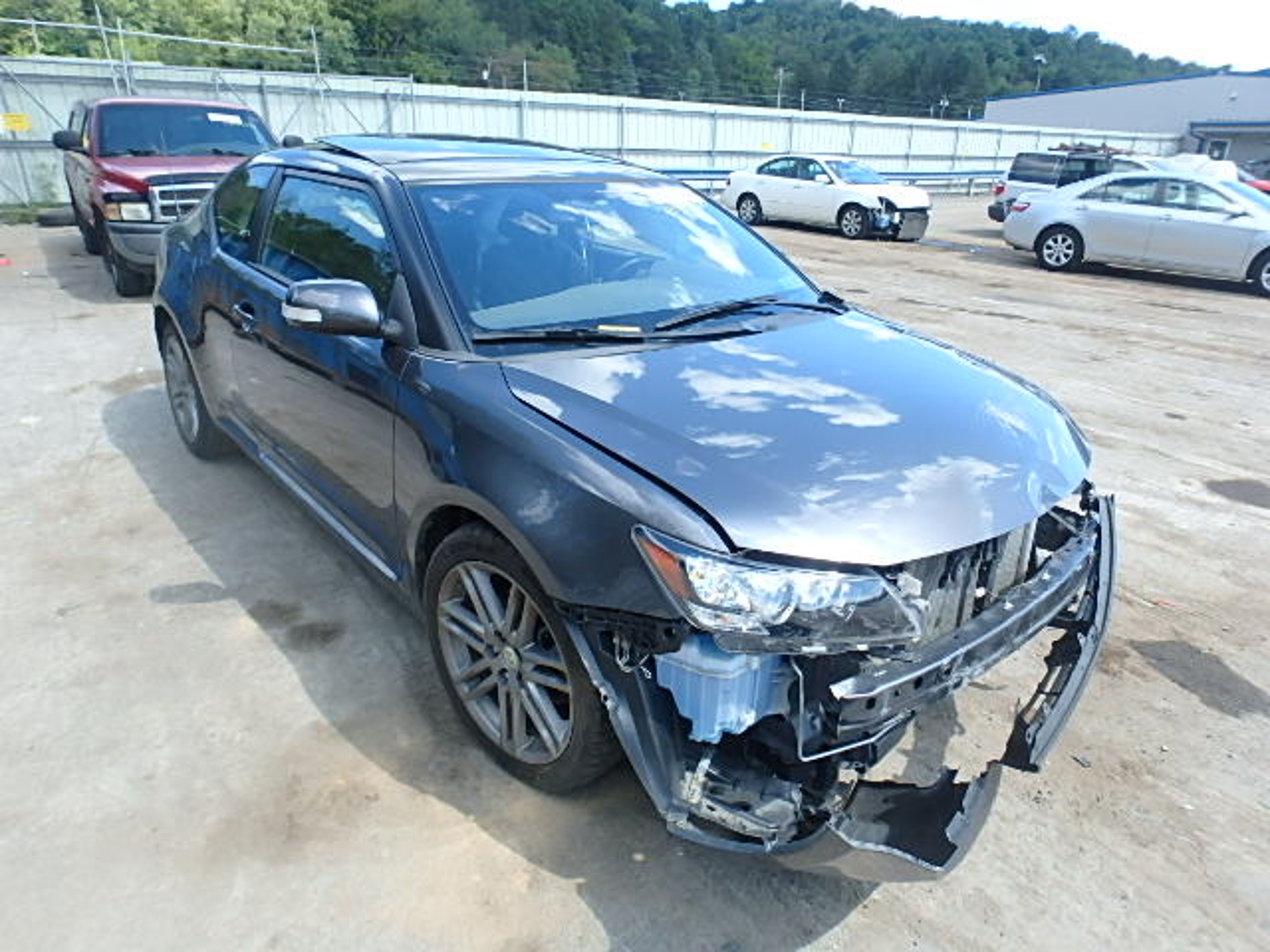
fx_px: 770
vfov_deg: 63.4
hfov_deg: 79.0
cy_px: 476
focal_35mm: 21
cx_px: 635
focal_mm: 3.7
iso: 125
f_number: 3.5
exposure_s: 1/250
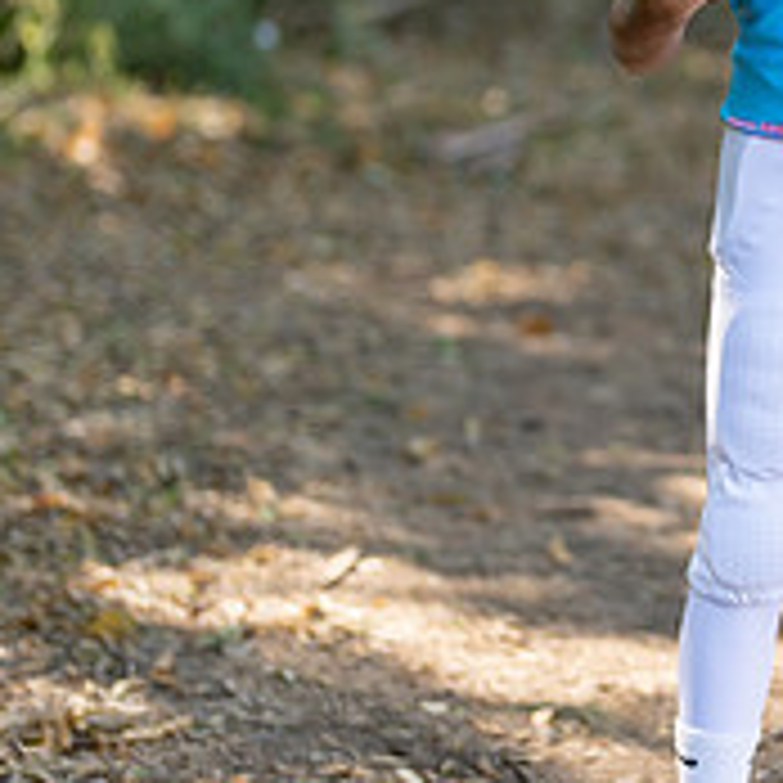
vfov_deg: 10.9
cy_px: 187
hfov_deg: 10.7
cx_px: 916
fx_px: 4095
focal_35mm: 160
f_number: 1.2
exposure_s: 1/1250
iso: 100
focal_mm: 50
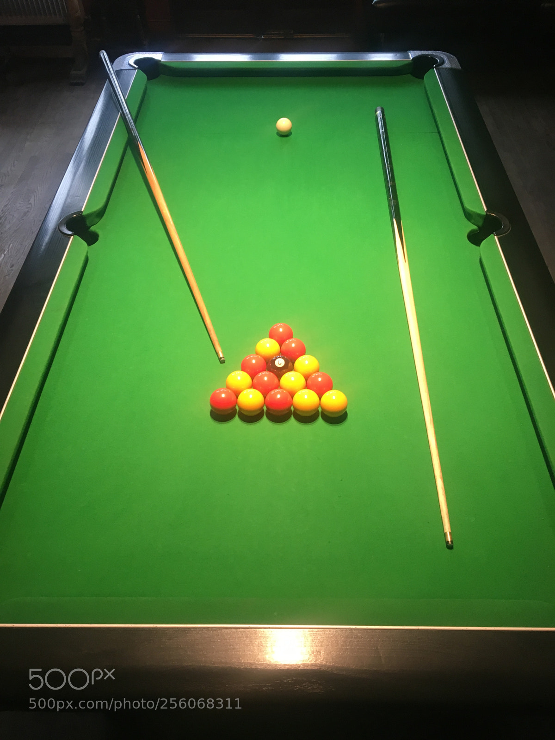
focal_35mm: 29
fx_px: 620
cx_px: 278
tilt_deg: -48.3
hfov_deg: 48.2
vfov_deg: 61.7
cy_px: 370
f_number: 2.2
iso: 100
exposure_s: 1/33
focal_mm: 4.15
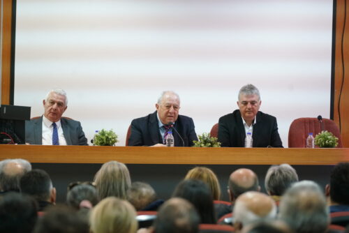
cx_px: 174
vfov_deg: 8.9
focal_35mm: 154
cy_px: 116
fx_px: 1494
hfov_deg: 13.3
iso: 4000
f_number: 4
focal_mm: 154
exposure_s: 1/160
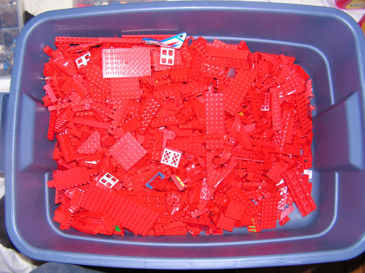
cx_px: 182
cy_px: 136
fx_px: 380
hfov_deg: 51.4
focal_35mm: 36
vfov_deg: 39.7
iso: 200
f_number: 3.2
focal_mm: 6
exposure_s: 1/40
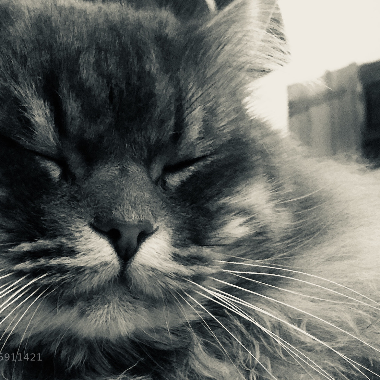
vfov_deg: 47.2
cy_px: 188
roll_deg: -0.1
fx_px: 435
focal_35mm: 35
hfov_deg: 46.6
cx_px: 132
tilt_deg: +6.8
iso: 200
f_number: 2.2
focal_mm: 4.15
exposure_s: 1/8
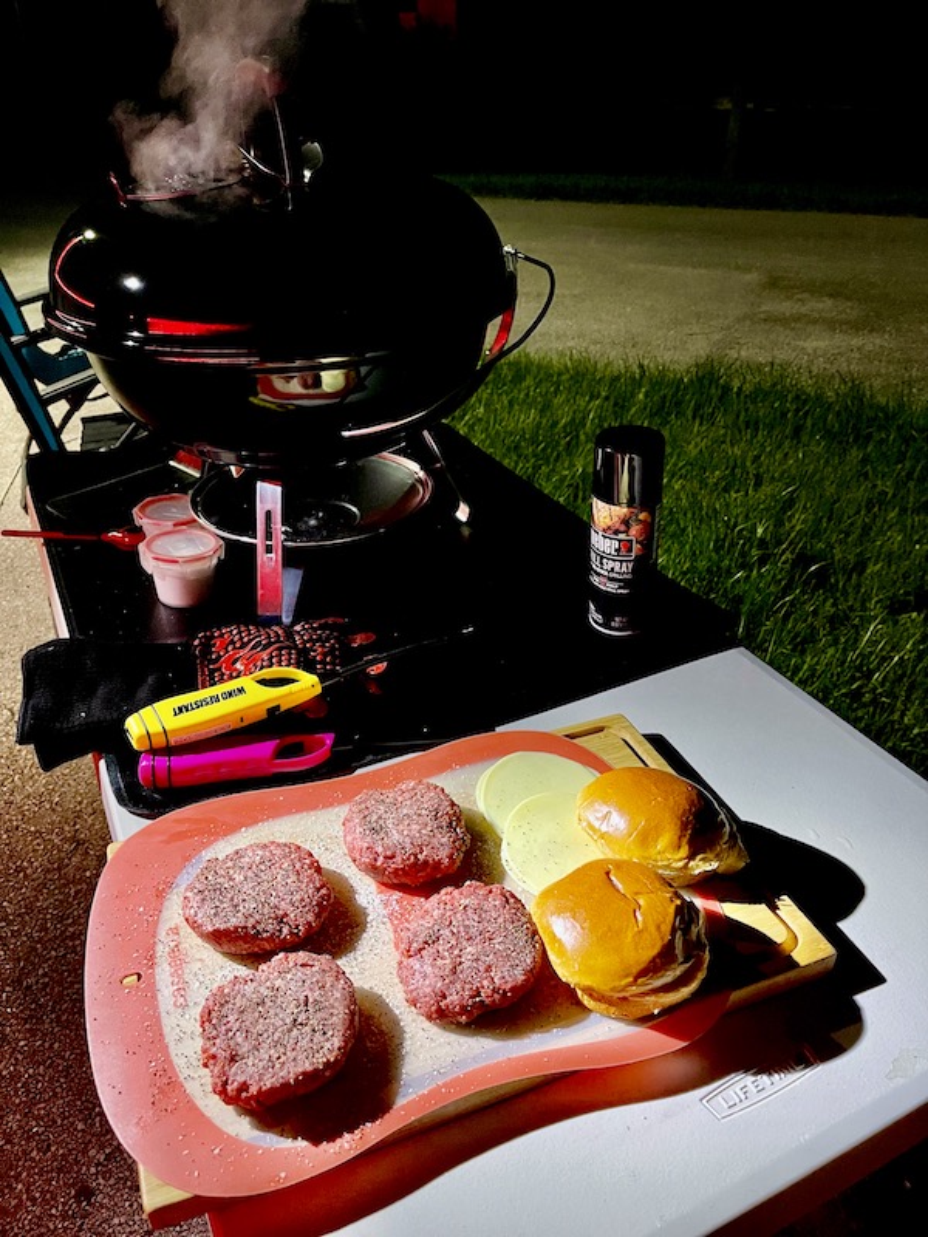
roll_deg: +1.4
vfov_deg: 67.3
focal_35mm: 26
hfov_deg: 53.1
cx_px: 464
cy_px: 618
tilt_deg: -32.3
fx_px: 929
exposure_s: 1/31
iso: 640
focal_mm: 5.1
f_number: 1.6
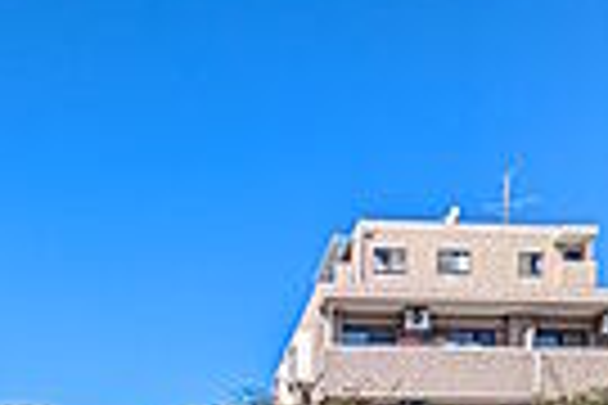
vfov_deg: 24.2
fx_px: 726
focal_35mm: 43
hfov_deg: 45.2
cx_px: 243
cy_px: 612
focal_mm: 1.83
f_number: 2.2
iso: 49
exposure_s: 1/4184
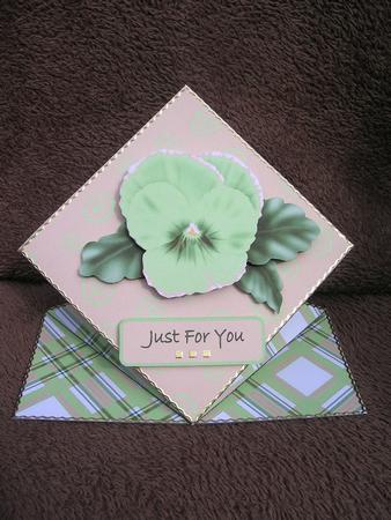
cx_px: 196
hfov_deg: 40.7
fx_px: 527
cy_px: 260
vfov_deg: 52.6
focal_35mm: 35
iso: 50
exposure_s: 1/421
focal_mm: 5.4
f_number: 4.8
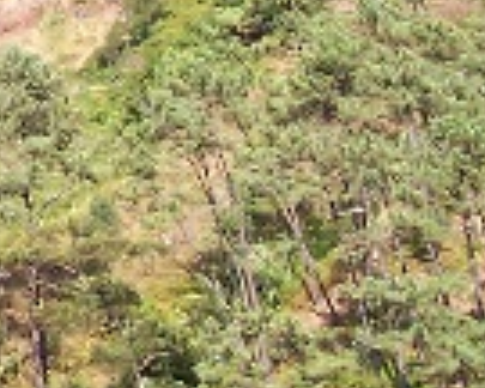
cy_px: -176
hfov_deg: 8.3
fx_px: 3144
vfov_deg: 7.0
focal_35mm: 219
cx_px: -568
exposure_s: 1/350
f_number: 4.8
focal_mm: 8
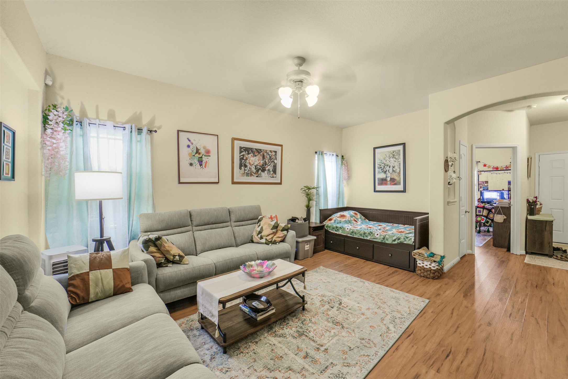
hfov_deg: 104.2
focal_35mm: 14
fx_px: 221
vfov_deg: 81.2
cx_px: 284
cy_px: 190
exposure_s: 1/5
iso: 500
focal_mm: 14
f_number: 11
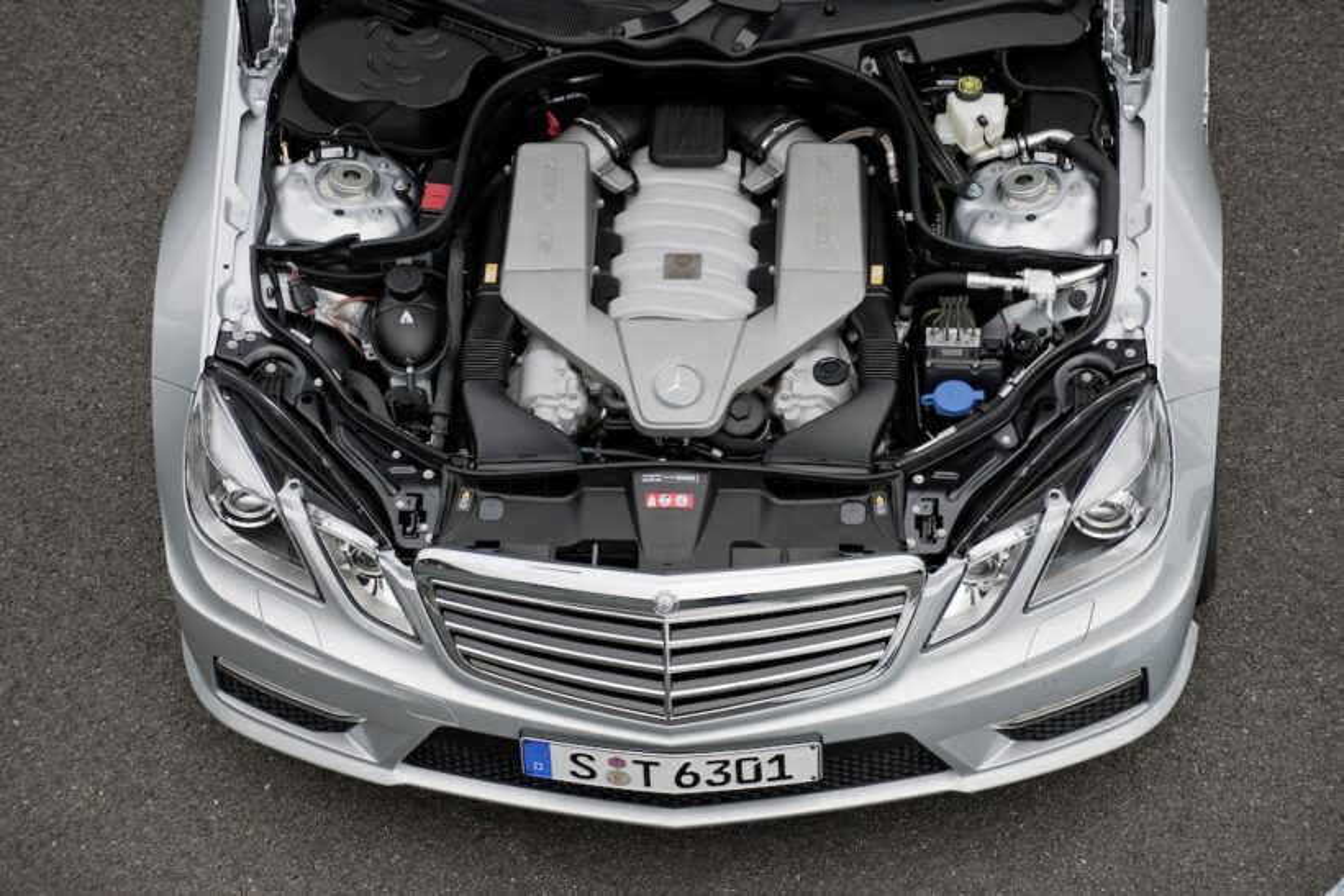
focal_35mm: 155
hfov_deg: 13.2
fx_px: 5787
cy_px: 448
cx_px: 672
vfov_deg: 8.9
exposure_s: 1/125
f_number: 4
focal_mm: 155
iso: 100
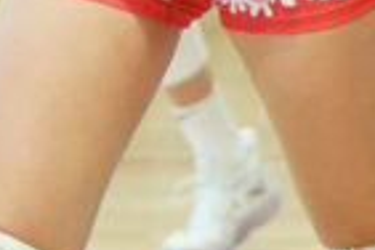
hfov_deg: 3.5
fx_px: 6187
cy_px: -263
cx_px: -242
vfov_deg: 2.3
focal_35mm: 594
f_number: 4
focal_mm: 109
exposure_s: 1/2000
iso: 16000
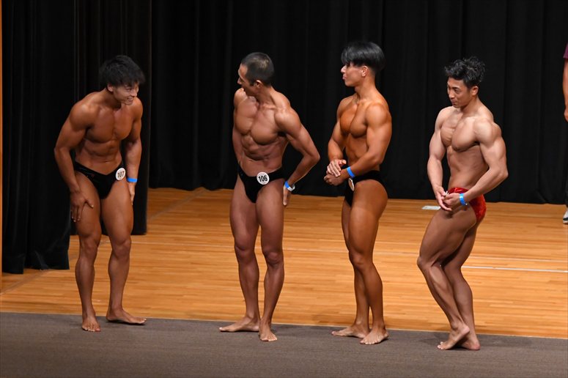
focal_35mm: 217
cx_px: 284
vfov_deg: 6.3
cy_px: 189
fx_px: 3422
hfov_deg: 9.5
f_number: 5.6
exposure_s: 1/400
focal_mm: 145
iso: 5000
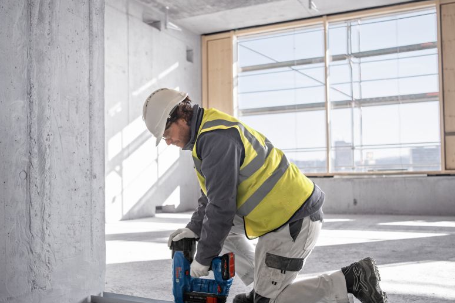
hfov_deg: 48.4
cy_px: 165
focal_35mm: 40
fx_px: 506
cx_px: 205
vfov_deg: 33.4
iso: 200
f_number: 2.8
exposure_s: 1/400
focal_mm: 31
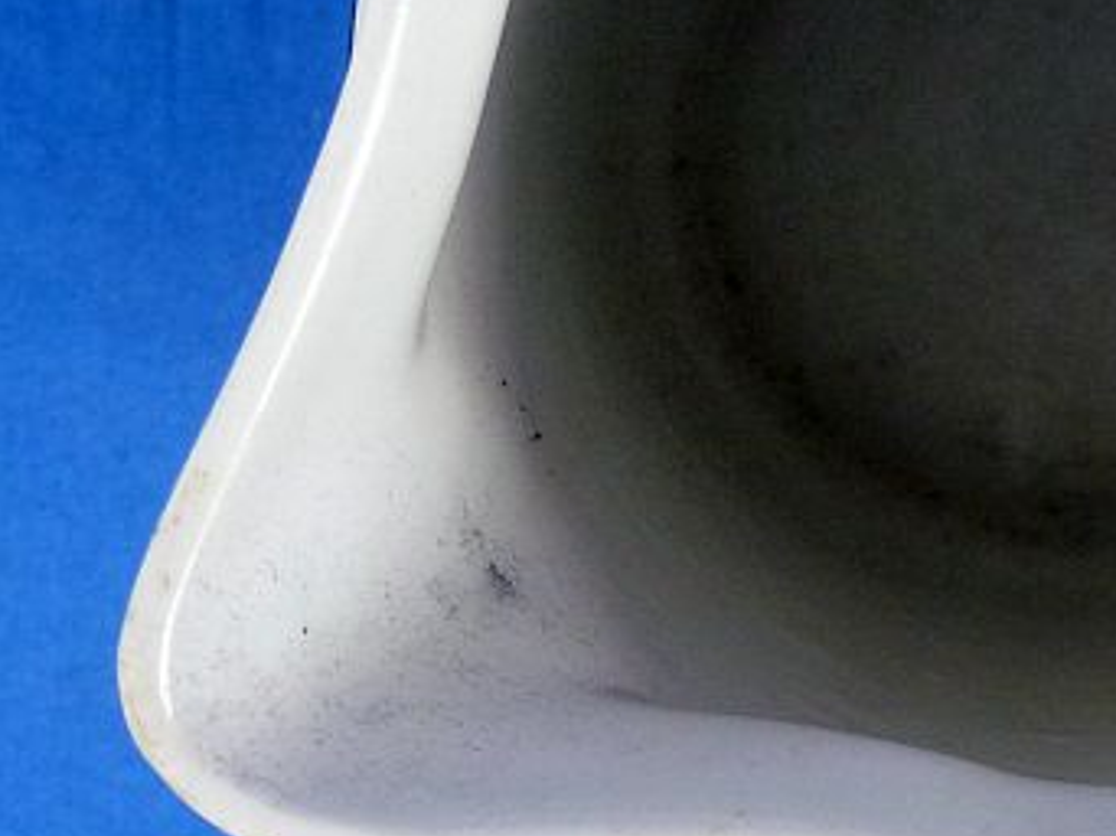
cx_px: 1299
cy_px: 111
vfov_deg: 15.2
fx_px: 3093
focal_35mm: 96
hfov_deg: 19.4
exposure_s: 1/80
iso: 250
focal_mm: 7.4
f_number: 3.9
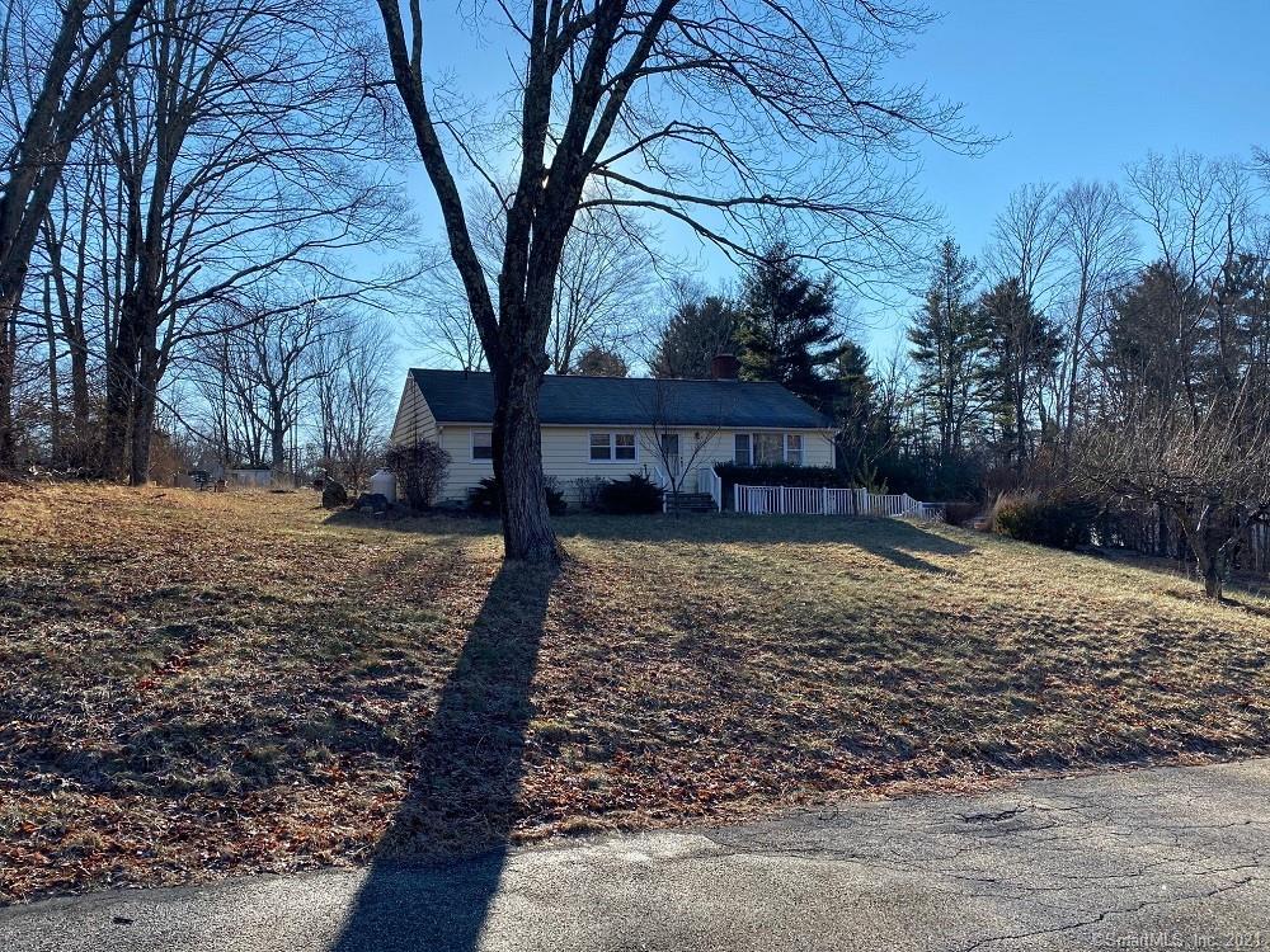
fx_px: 954
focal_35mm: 26
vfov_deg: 53.1
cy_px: 476
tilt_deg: +1.4
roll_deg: +0.6
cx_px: 635
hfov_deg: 67.3
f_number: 1.8
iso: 32
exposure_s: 1/2268
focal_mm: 4.25
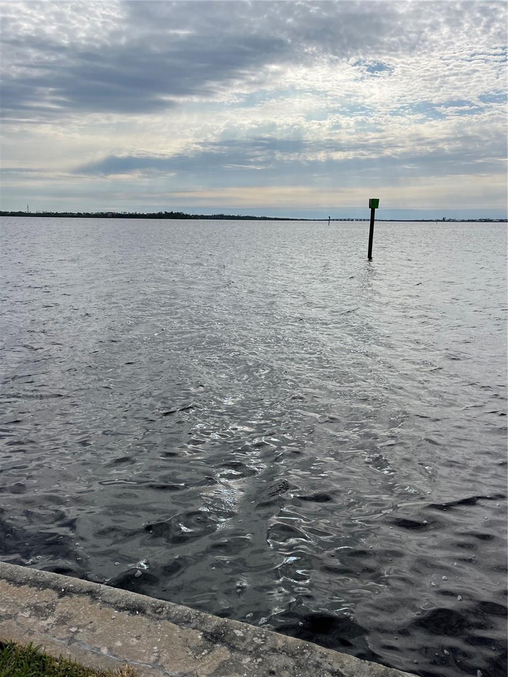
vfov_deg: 67.3
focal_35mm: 26
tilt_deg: -12.5
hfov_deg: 53.1
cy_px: 338
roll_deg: -0.9
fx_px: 509
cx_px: 254
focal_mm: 5.1
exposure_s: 1/9091
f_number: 1.6
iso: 50
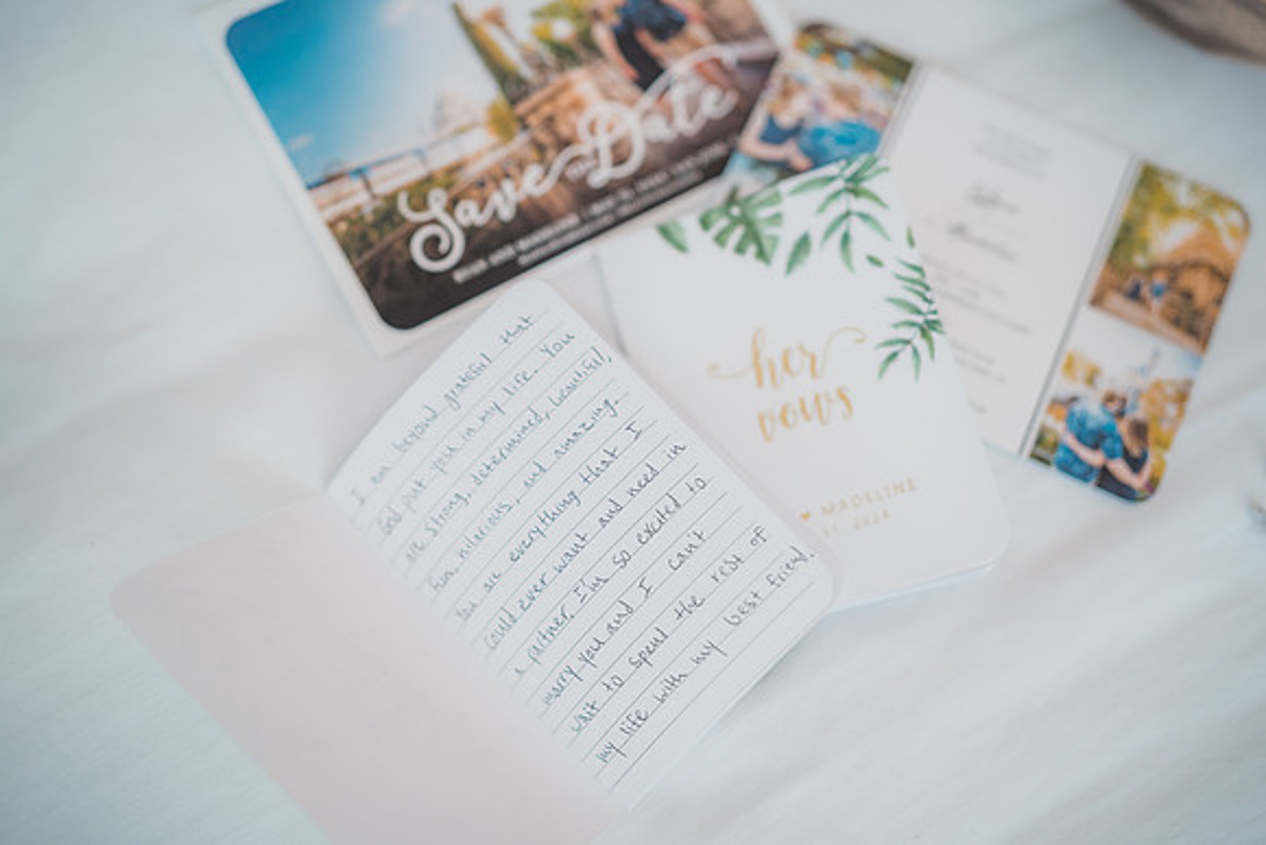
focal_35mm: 50
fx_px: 1759
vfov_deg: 27.0
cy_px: 422
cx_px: 633
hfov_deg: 39.6
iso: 400
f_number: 1.4
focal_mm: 50
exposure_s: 1/160
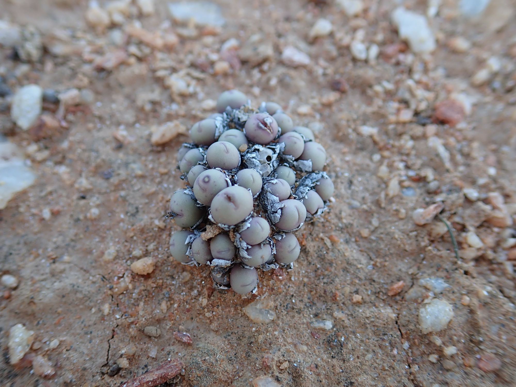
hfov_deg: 60.0
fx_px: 447
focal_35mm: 30
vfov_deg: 46.8
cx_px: 258
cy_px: 194
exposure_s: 1/200
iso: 100
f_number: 2.3
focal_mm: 5.5
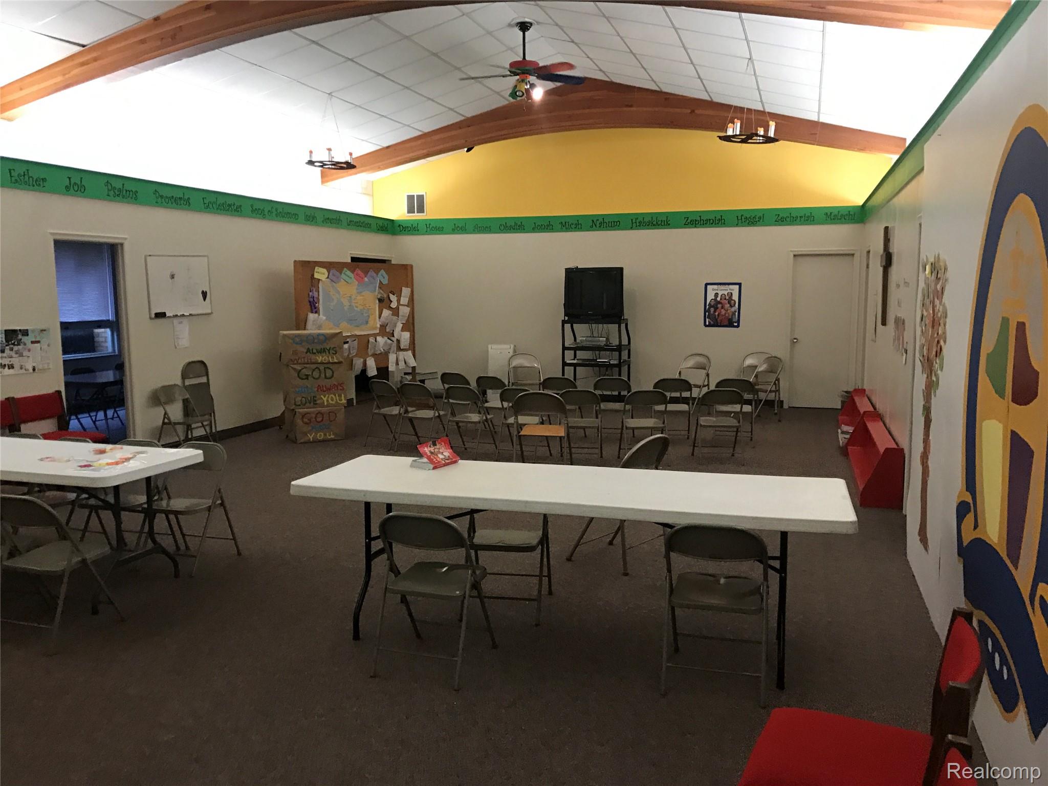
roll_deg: -0.7
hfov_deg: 63.4
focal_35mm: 28
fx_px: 848
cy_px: 393
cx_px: 524
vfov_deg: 49.7
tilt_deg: -6.2
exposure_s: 1/15
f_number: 1.8
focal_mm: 3.99
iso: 80
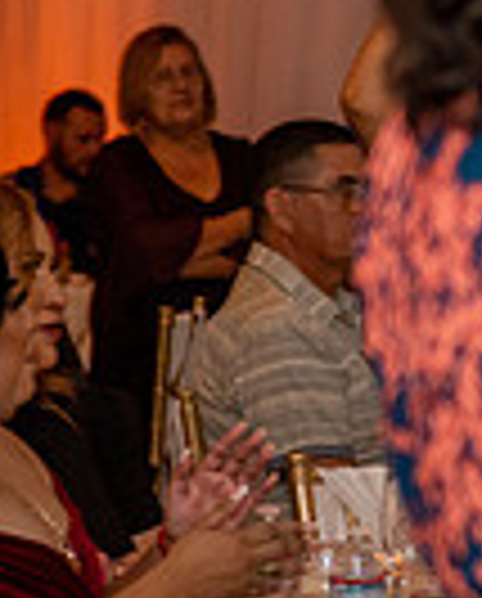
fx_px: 5082
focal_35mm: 286
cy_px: 263
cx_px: 1239
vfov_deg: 6.7
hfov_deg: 5.2
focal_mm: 70
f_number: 2.8
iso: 1000
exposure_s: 1/160
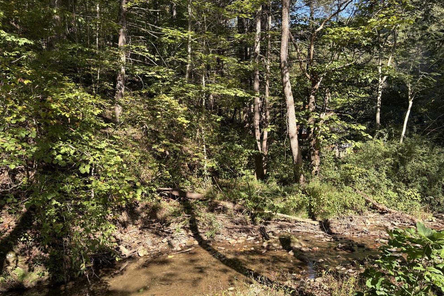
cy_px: 134
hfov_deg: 65.5
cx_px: 221
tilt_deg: +2.0
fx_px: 345
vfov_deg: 46.3
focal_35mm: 28
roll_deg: +2.9
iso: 50
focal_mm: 5.96
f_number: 1.6
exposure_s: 1/500
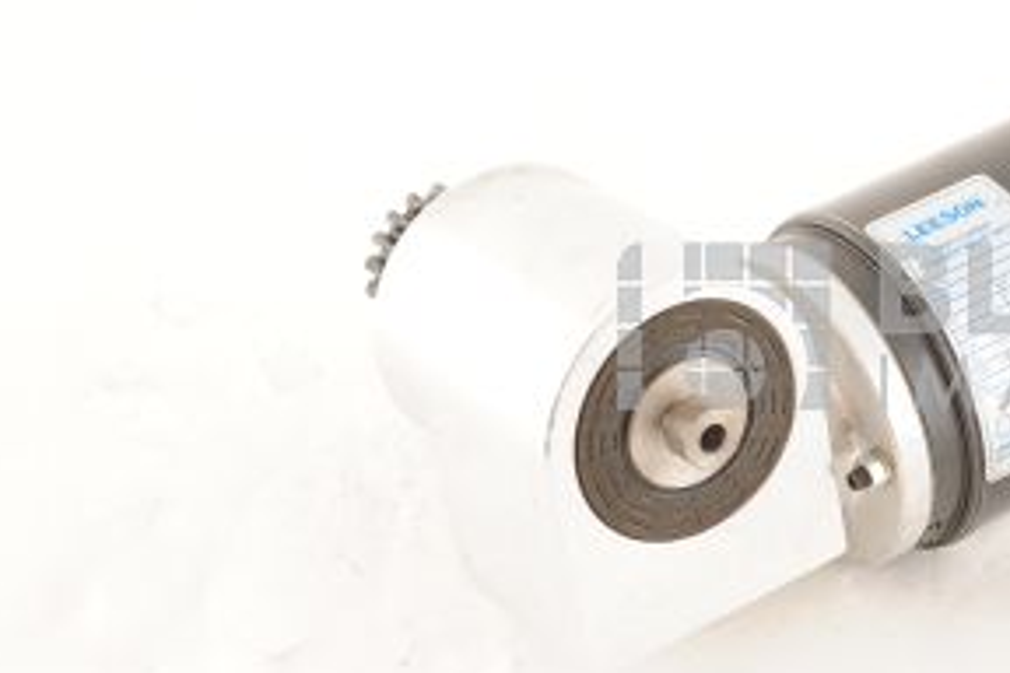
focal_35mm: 104
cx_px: 968
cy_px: 328
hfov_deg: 19.2
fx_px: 2918
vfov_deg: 13.2
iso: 1600
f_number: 10
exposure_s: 1/125
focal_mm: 50
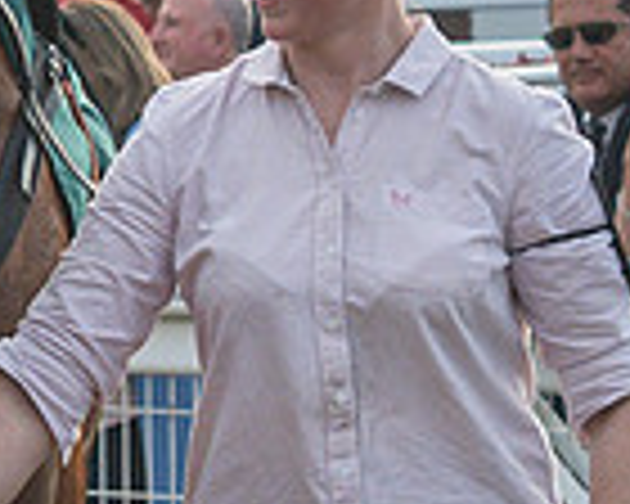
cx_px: 54
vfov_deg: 2.7
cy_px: 88
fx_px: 10497
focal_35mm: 563
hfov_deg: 3.4
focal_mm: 50
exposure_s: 1/640
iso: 200
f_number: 5
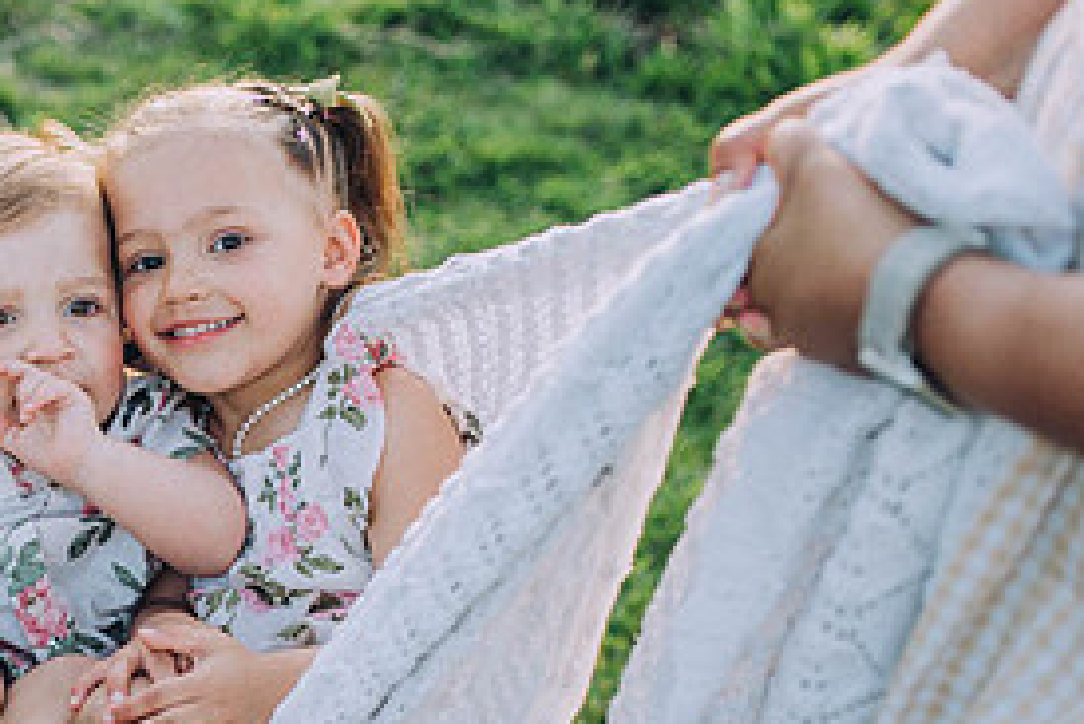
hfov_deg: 26.2
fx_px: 2229
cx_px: 63
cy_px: 619
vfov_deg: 18.2
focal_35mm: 74
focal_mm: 35
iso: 160
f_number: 2.2
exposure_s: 1/800
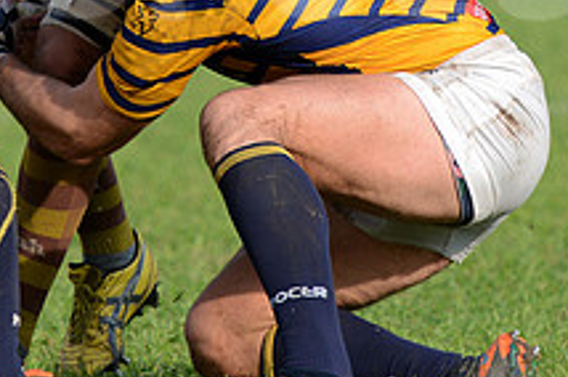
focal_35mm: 570
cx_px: 37
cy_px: -70
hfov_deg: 3.6
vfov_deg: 2.4
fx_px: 8980
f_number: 4
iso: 320
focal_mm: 210
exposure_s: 1/1000
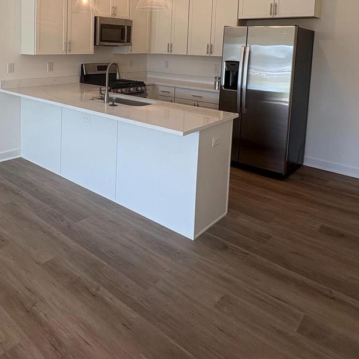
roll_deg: -1.7
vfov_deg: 51.9
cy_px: 70
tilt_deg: -3.7
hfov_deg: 53.5
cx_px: 98
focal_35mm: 29
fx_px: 340
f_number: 2.2
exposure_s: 1/120
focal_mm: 2.22
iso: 64
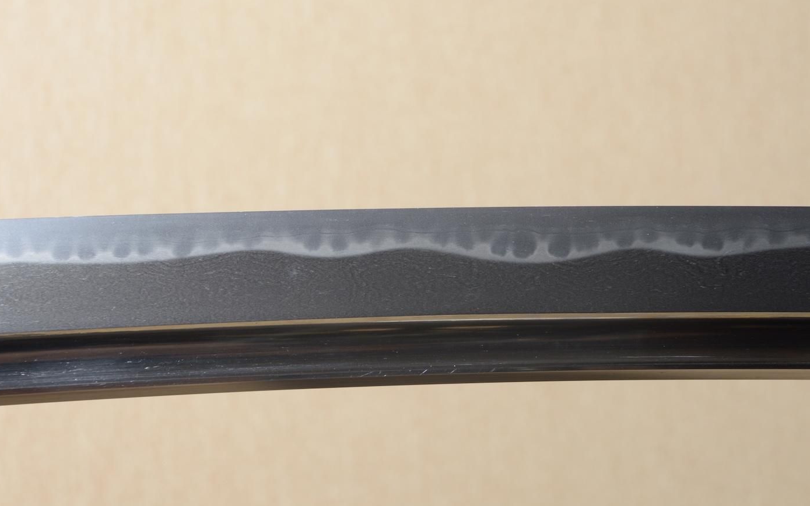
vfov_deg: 11.3
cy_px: 242
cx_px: 402
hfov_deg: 18.0
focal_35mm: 116
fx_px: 2550
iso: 400
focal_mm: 75
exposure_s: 1/1.6
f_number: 11
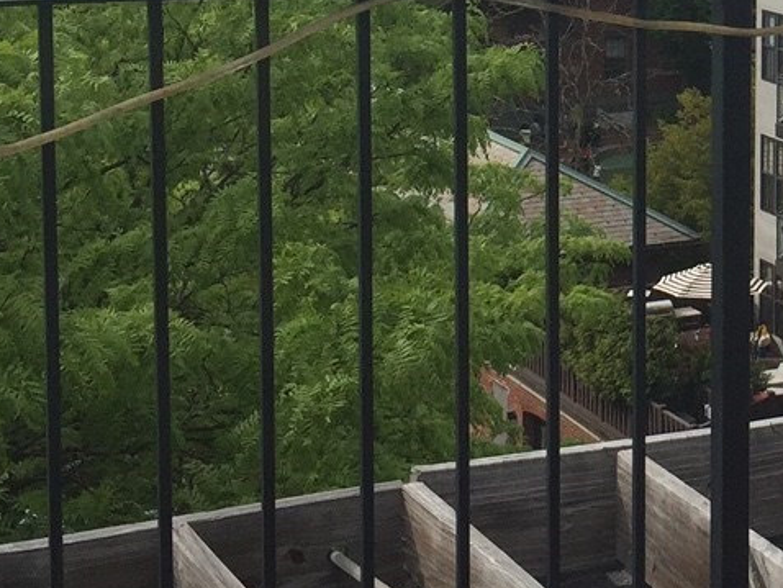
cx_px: 958
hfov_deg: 18.7
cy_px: -41
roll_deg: -2.2
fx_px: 2240
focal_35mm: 99
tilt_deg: -6.7
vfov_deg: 14.6
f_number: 2.2
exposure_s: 1/2475
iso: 32
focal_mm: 4.15
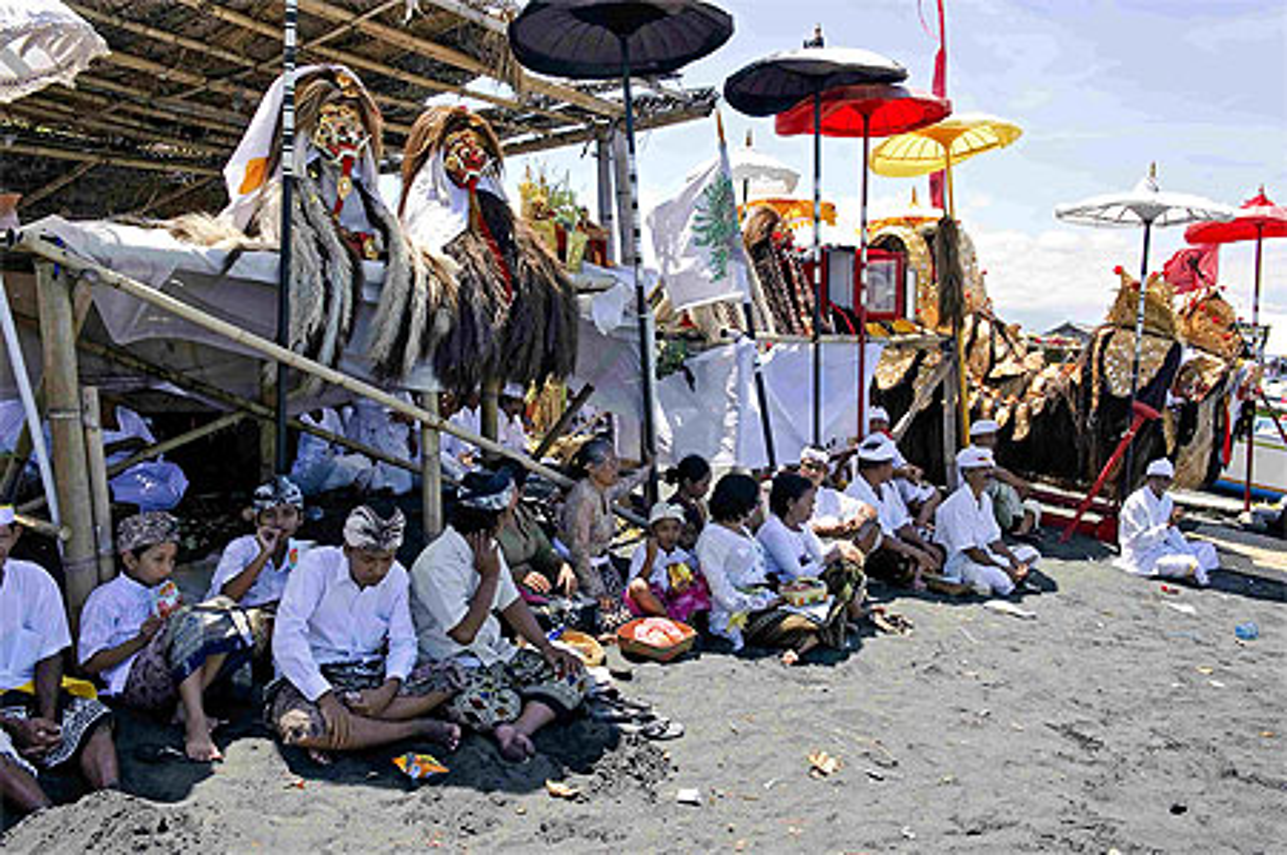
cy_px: 428
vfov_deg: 41.0
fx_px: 1143
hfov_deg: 58.8
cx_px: 644
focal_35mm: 32
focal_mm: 32
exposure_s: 1/125
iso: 200
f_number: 11
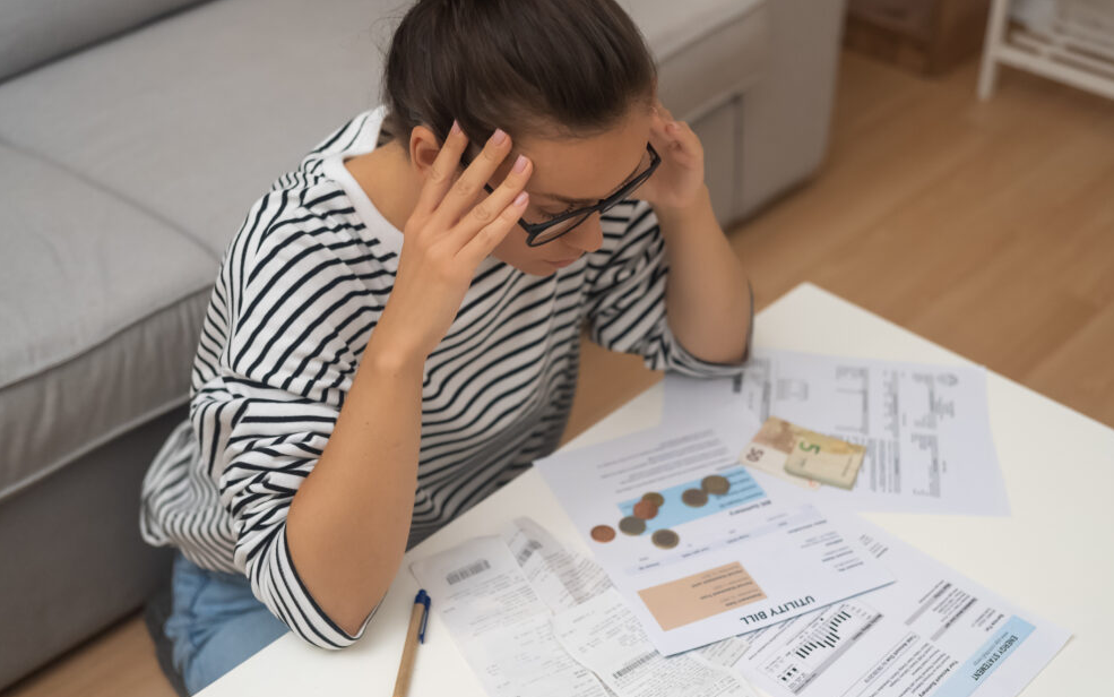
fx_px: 1609
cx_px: 568
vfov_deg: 24.4
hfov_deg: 38.2
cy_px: 341
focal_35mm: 53
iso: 640
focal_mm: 50
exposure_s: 1/100
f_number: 2.5
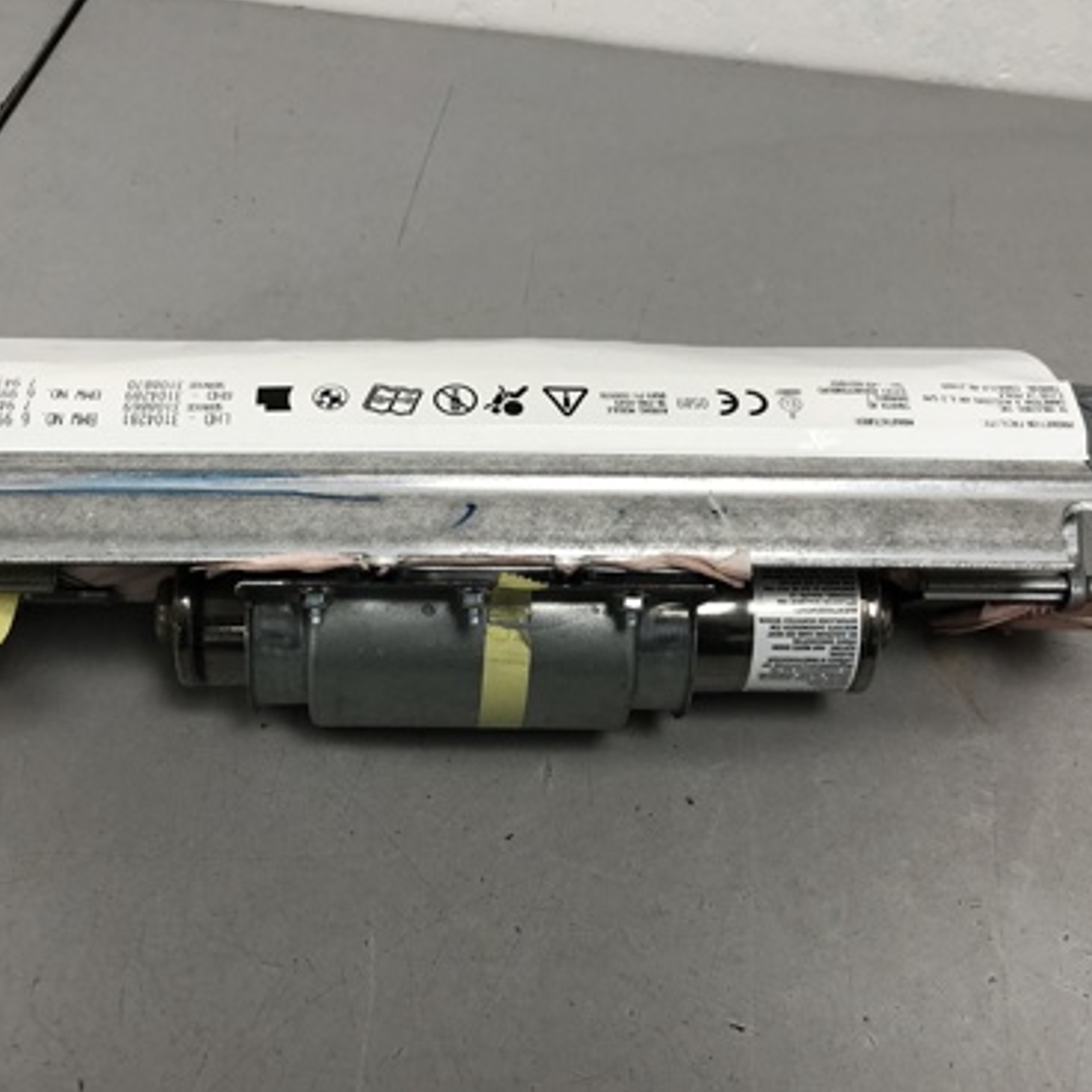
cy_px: 549
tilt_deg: -48.6
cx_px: 451
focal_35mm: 43
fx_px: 1535
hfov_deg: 39.0
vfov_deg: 39.2
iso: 25
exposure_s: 1/33
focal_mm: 4
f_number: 1.8
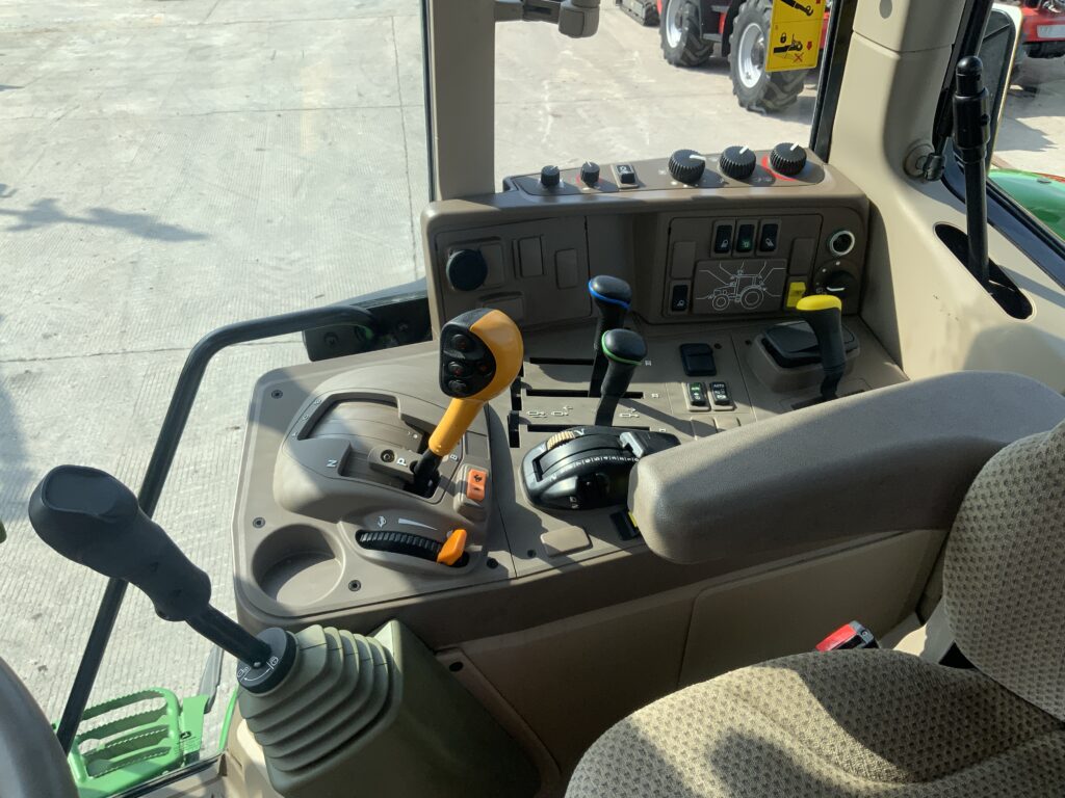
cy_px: 399
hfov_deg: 61.7
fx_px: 892
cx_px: 532
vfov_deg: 48.2
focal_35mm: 29
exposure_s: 1/650
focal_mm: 3
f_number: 1.8
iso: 16
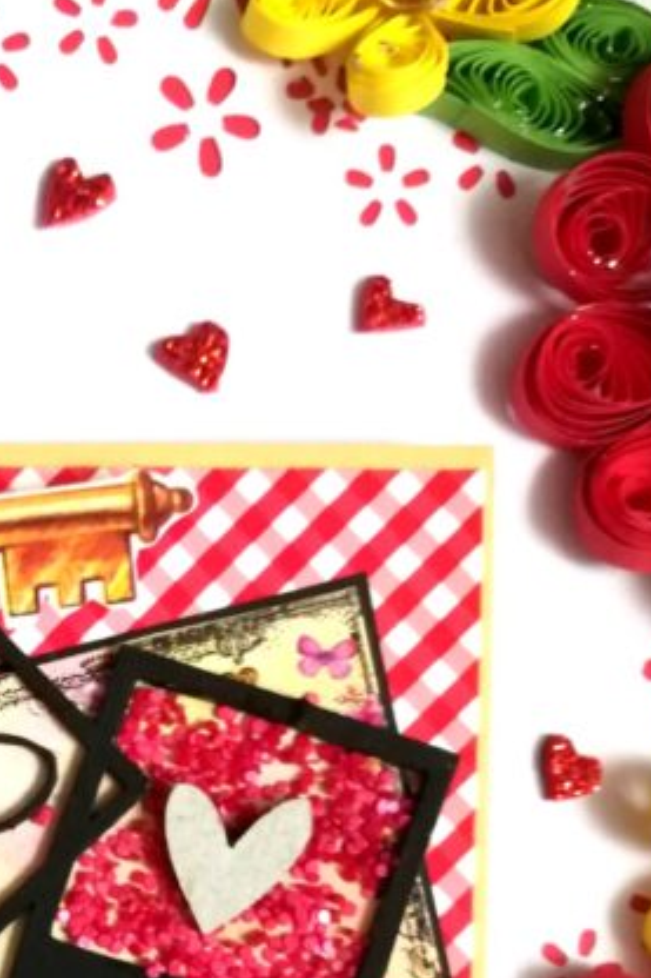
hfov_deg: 24.7
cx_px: -5
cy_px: 929
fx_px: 1412
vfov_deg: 35.3
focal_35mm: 52
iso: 640
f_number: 2.2
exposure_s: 1/20
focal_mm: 3.83
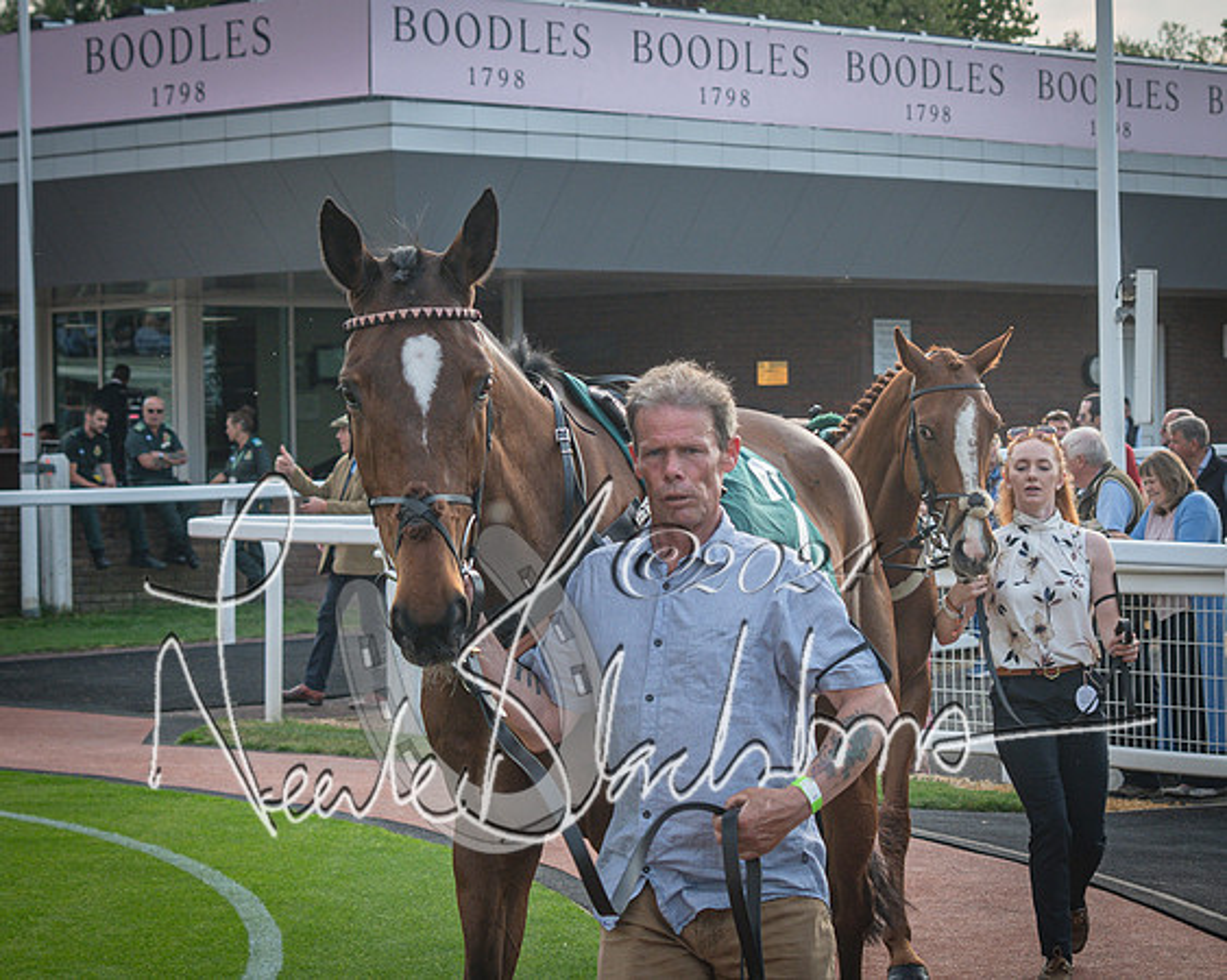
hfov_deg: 17.4
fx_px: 3995
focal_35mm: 110
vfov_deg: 14.0
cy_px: 487
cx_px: 886
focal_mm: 50
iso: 200
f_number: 5
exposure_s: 1/500
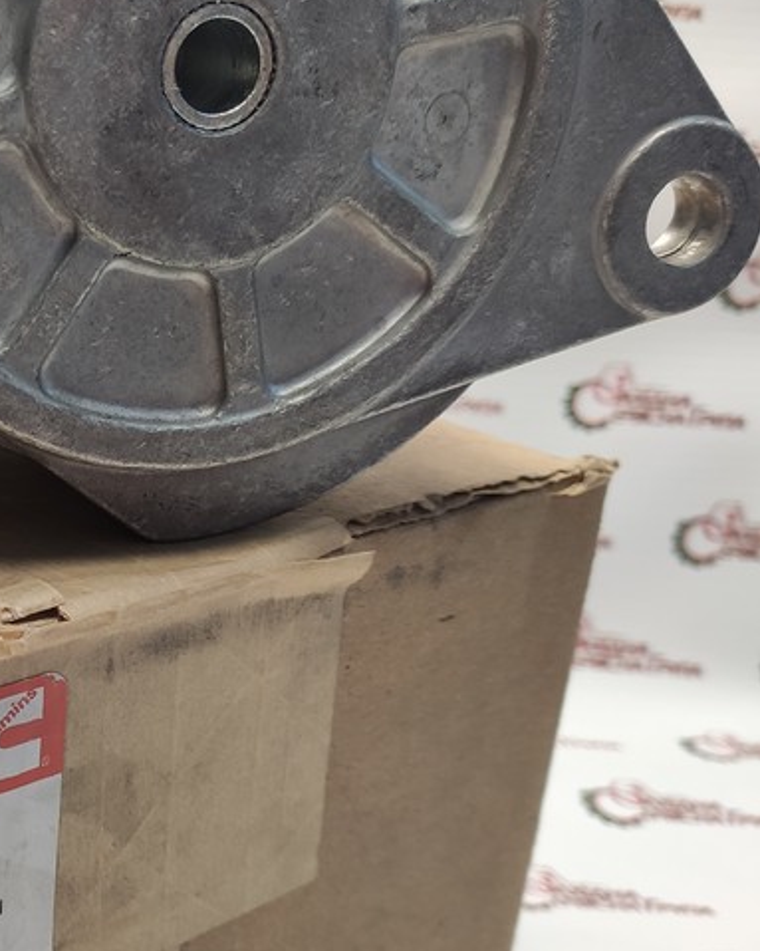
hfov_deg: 26.3
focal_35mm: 53
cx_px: -87
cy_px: 526
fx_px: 1491
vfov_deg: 35.3
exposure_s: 1/100
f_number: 1.75
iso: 205
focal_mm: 4.77
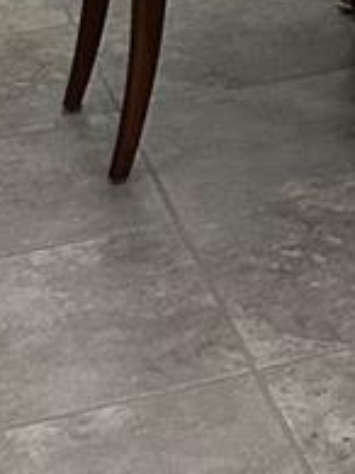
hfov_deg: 9.1
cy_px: -362
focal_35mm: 148
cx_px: 832
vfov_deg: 12.3
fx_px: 2026
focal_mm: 6.86
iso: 250
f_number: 1.78
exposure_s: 1/94
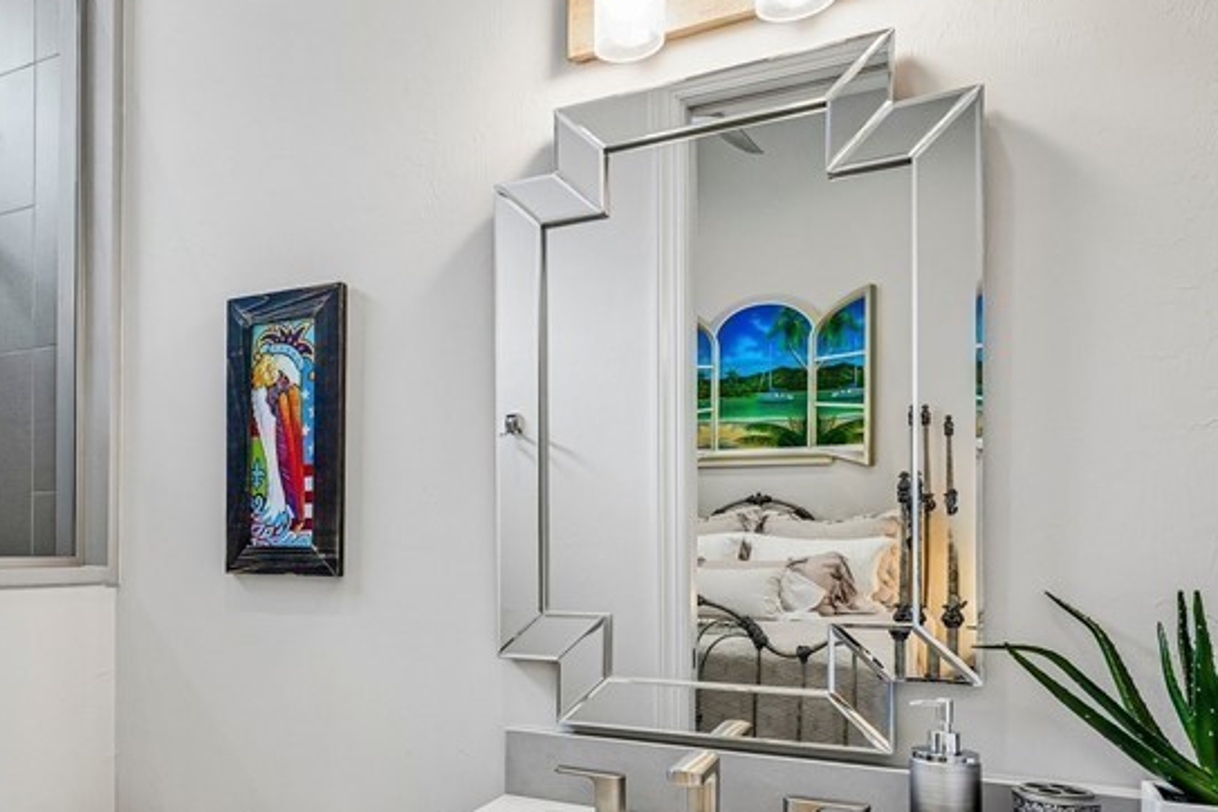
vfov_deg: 45.5
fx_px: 947
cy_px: 562
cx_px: 256
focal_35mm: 28
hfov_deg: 60.6
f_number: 8
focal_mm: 14
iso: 400
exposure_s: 1/13
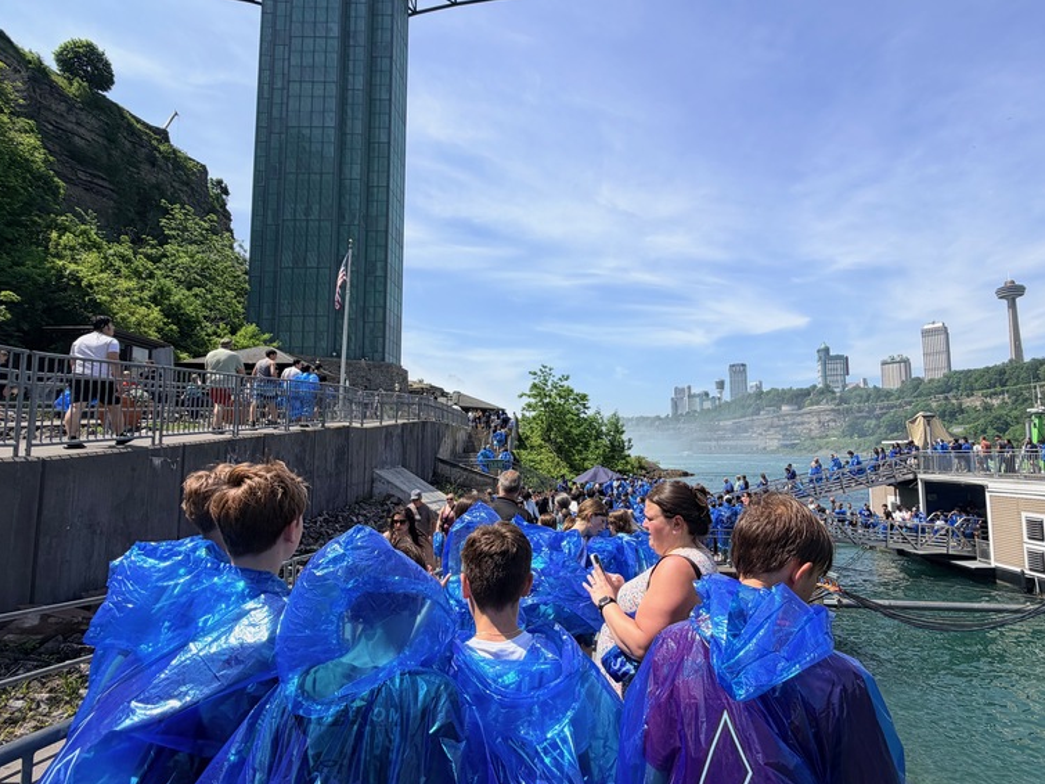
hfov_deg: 84.3
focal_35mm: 19
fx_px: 573
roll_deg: +1.2
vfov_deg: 68.7
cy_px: 399
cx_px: 588
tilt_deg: +5.8
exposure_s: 1/779
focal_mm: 2.22
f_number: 2.2
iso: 20
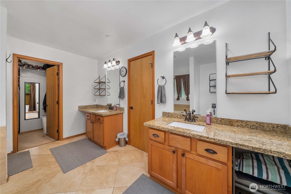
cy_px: 97
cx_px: 146
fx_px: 97
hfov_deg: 112.6
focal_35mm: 12
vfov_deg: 90.1
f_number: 7.1
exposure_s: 1/20
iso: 1000
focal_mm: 12
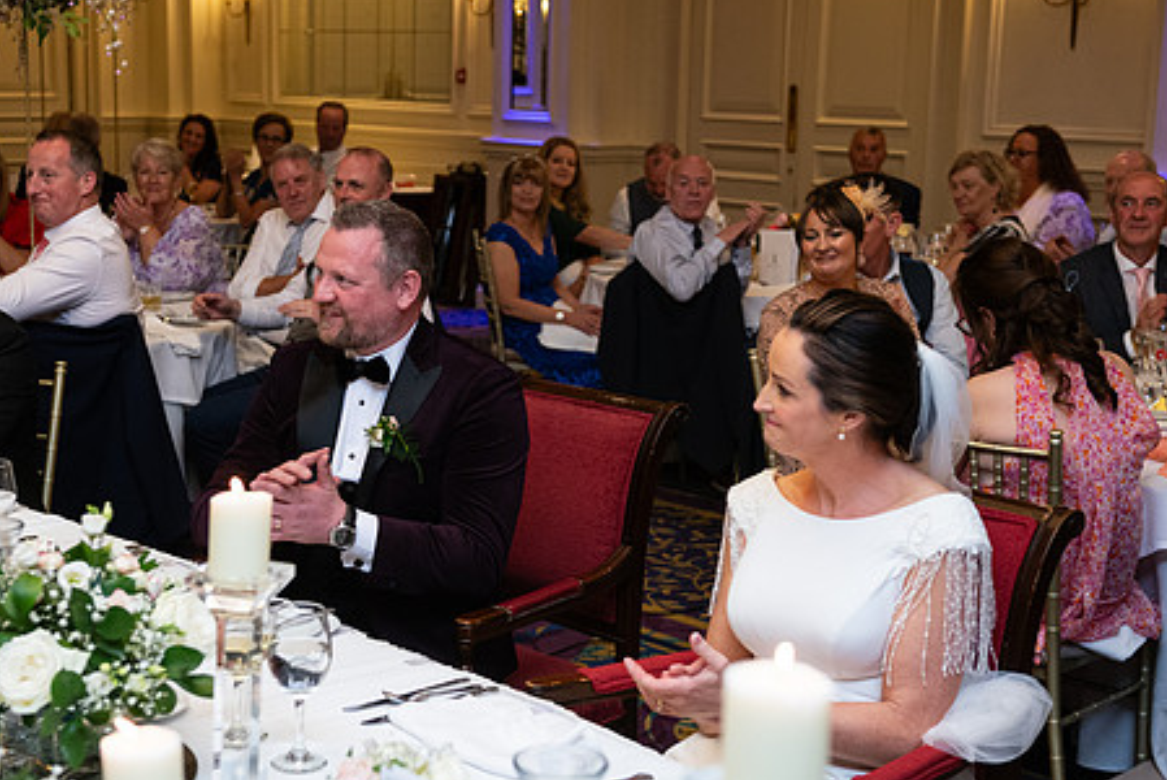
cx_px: 455
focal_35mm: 62
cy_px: 404
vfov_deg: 21.9
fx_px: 2011
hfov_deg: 32.2
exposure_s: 1/160
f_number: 3.5
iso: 800
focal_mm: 48
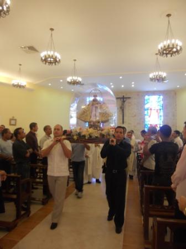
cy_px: 124
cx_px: 93
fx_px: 193
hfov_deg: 51.4
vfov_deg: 65.3
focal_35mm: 27
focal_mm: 4.9
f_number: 3.2
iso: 160
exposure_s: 1/30
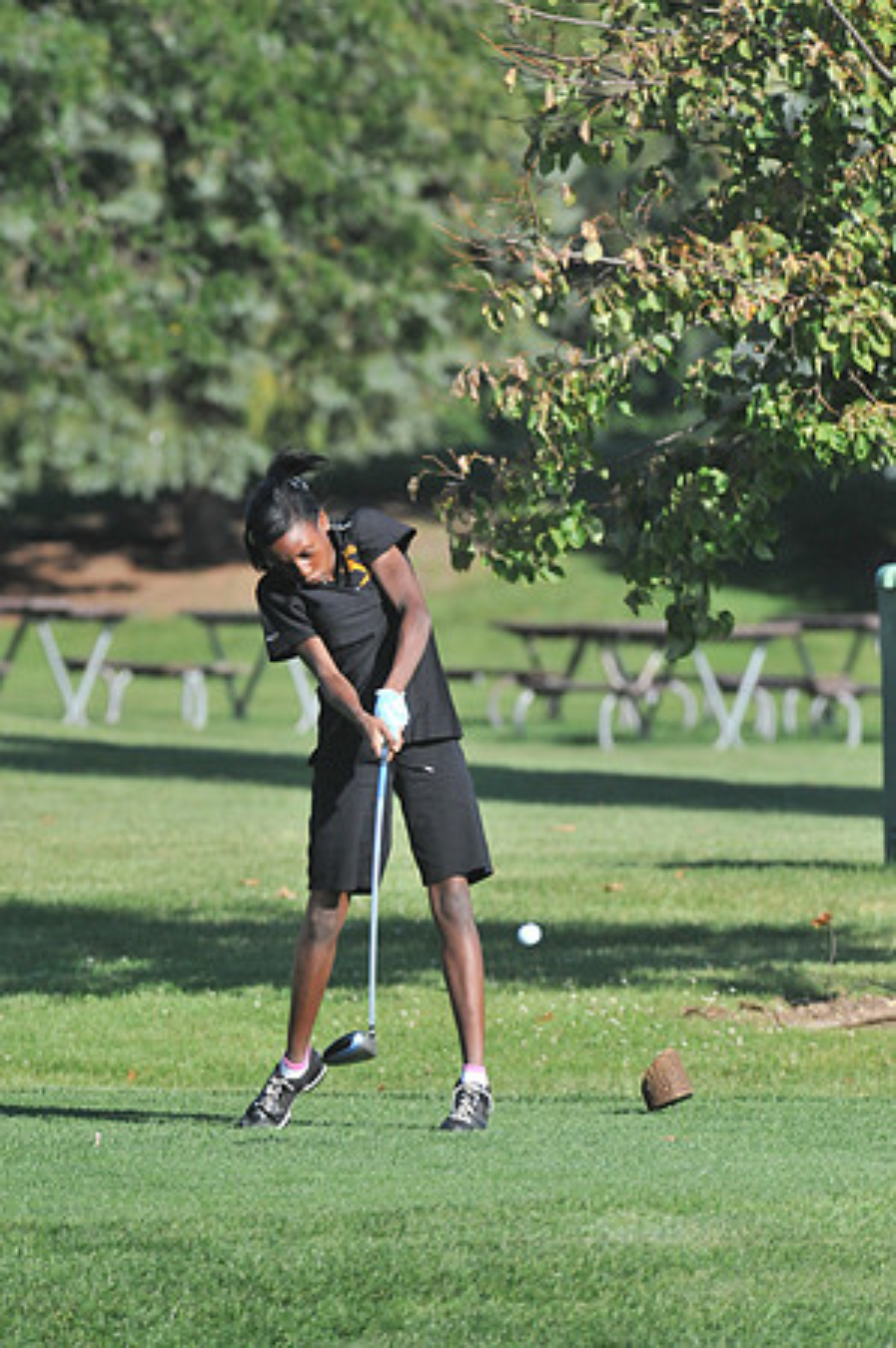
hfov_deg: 2.3
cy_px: 674
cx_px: 448
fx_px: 22450
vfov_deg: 3.4
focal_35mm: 600
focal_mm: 600
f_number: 13
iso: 3200
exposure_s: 1/2500
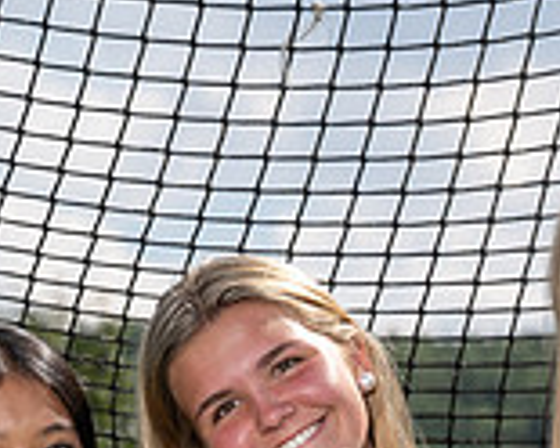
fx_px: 8552
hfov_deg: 3.7
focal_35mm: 516
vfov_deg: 3.0
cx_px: 787
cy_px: 784
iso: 50
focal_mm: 95
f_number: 7.1
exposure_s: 1/200
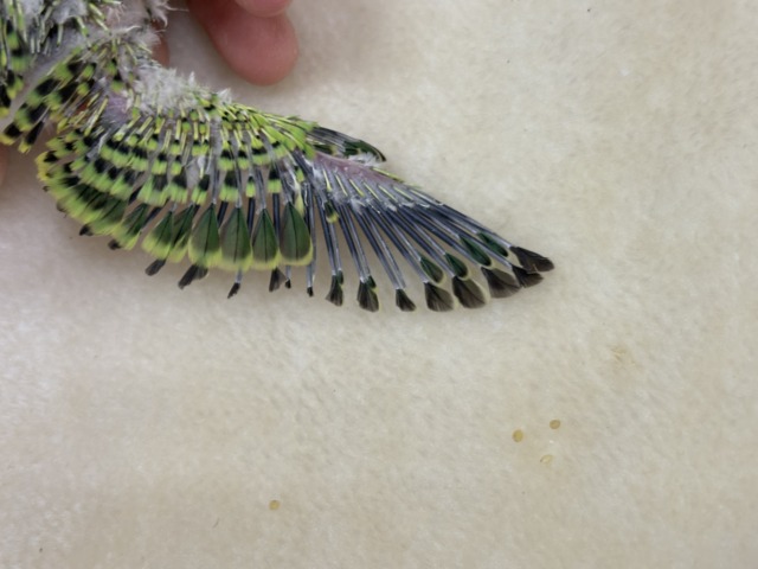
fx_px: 1139
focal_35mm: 52
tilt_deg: -69.6
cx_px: 379
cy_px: 284
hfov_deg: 36.8
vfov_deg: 28.0
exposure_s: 1/50
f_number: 1.6
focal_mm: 5.96
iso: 80
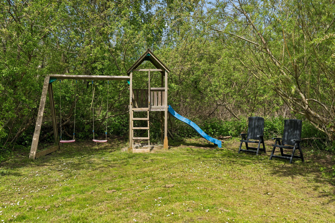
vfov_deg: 40.0
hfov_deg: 57.2
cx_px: 168
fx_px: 307
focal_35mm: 33
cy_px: 112
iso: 250
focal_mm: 33
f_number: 4
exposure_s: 1/2000
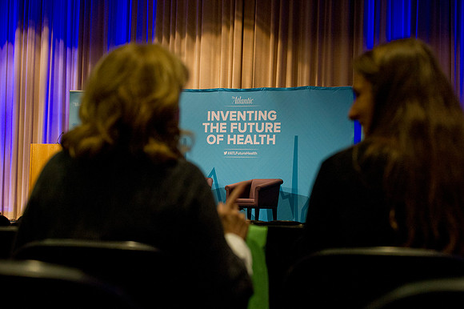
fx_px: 1224
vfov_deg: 14.4
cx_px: 232
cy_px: 154
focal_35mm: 95
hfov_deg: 21.5
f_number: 5
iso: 2500
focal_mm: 95
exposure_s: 1/125
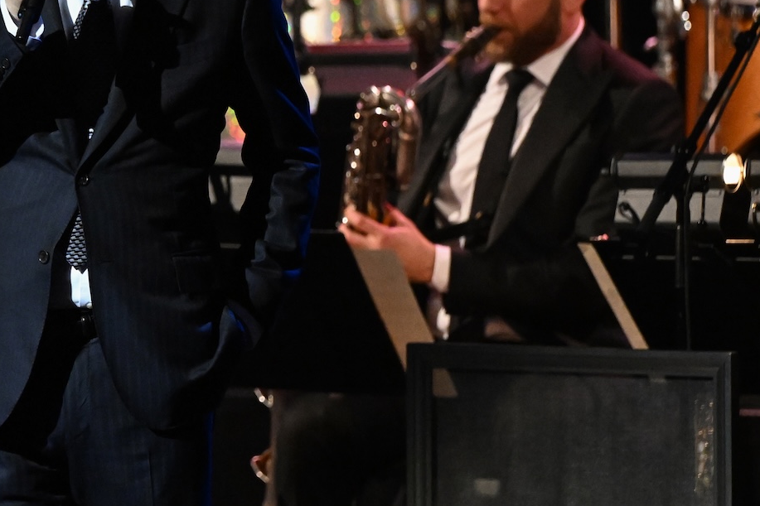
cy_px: 128
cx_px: 115
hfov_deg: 3.2
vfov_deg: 2.1
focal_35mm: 654
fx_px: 13803
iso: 5000
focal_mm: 200
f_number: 4
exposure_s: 1/200
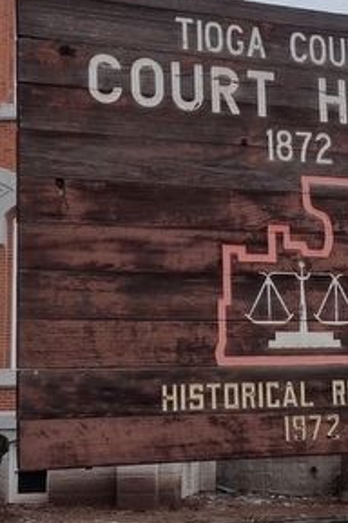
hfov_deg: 17.4
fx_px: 1131
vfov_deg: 26.0
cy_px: 227
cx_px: 241
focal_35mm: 78
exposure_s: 1/200
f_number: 1.7
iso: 100
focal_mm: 4.71
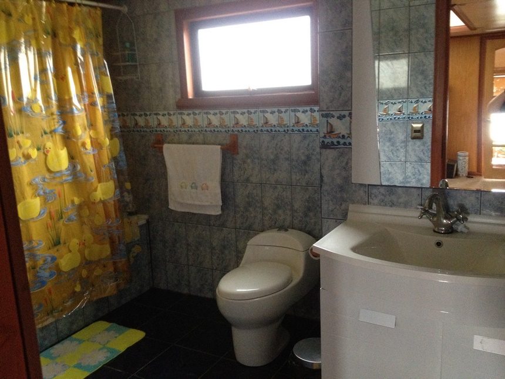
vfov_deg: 40.7
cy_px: 190
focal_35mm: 35
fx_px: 511
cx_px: 252
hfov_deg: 52.6
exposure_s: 1/20
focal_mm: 4.28
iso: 400
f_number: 2.4
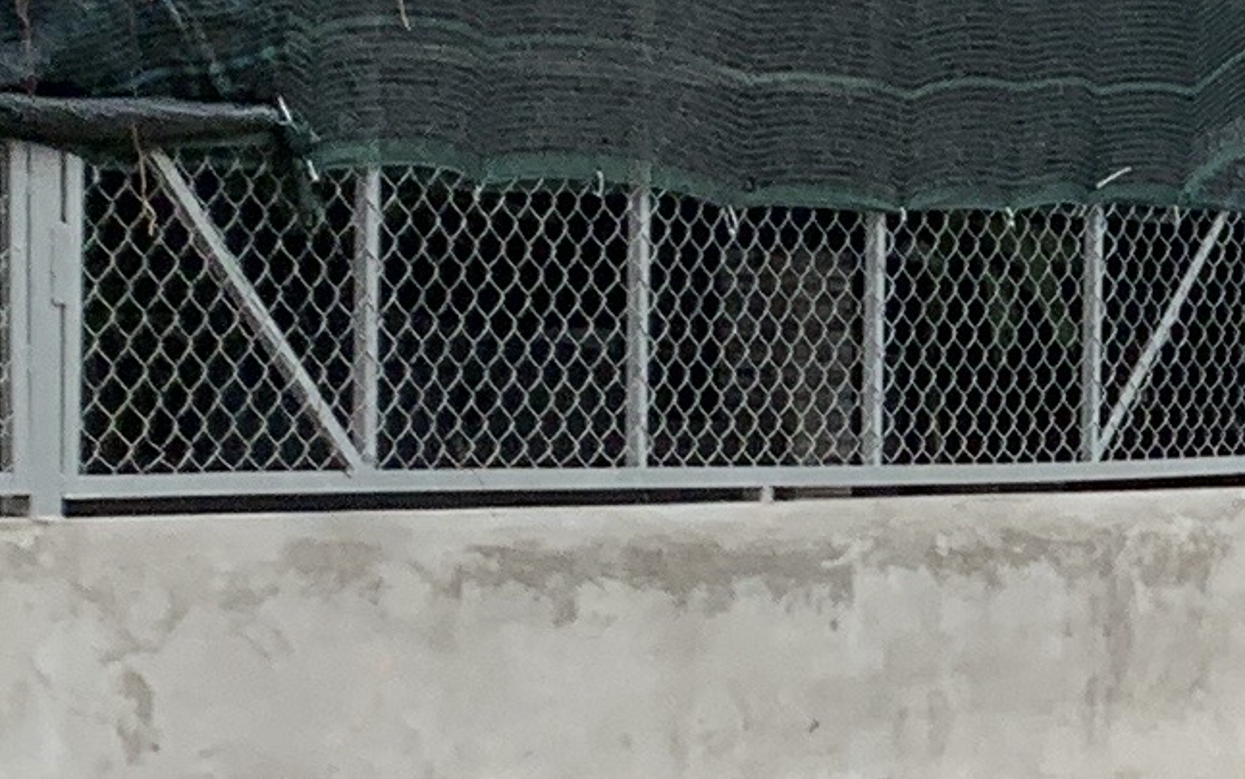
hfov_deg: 11.5
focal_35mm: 172
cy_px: 638
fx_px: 5837
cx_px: 2097
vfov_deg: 7.6
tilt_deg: -2.9
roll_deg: -1.7
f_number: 1.8
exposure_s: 1/928
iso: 25
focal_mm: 4.25
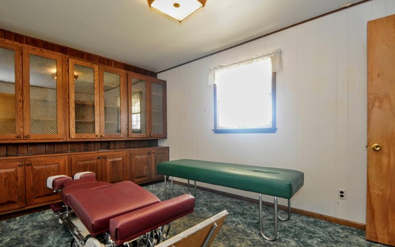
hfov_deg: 94.3
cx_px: 200
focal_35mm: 17
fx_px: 183
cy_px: 134
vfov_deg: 67.9
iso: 800
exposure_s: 1/60
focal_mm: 10
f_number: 4
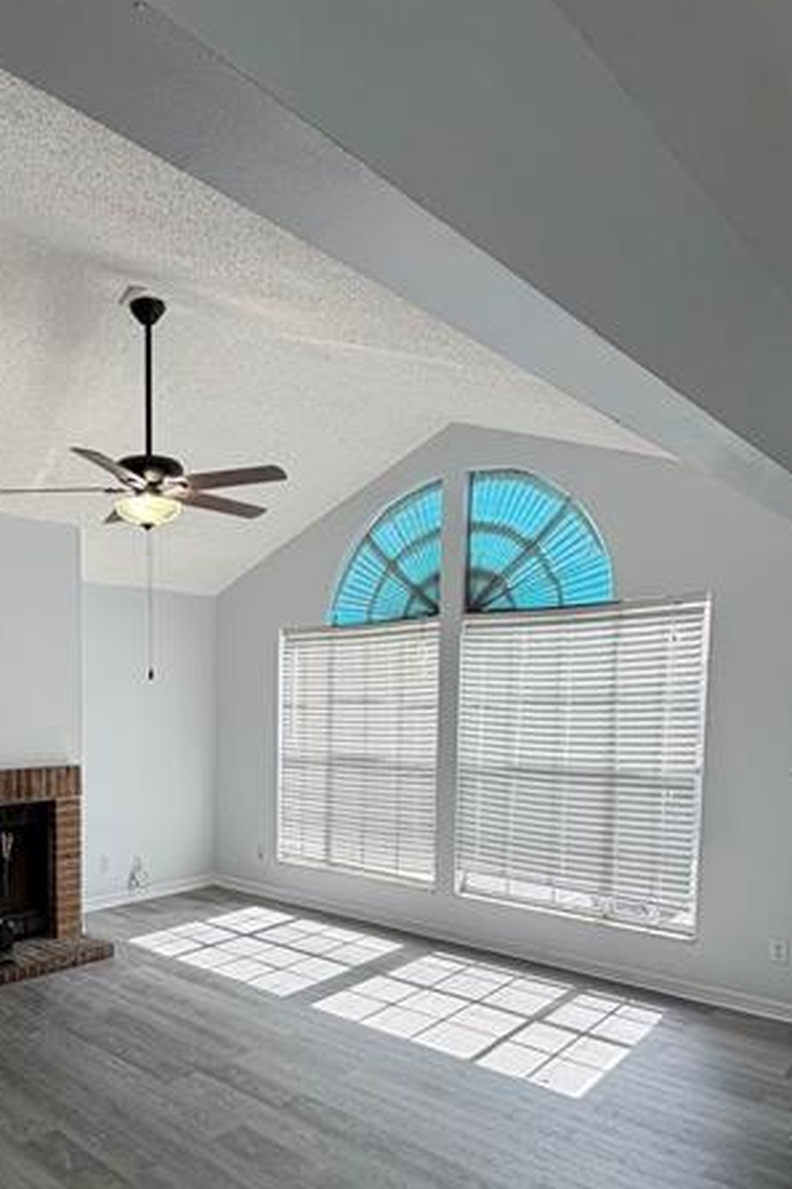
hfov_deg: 48.2
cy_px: 769
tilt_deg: -4.1
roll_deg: -0.5
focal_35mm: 25
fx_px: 825
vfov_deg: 69.9
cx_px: 151
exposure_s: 1/120
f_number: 2.2
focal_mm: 2.22
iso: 32
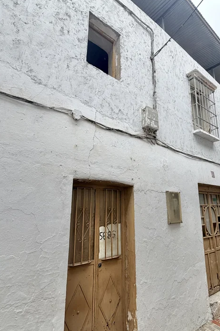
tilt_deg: +13.7
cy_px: 168
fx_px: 183
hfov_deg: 61.1
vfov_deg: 84.0
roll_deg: +2.1
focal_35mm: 20
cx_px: 137
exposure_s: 1/585
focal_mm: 2.22
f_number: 2.2
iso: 40
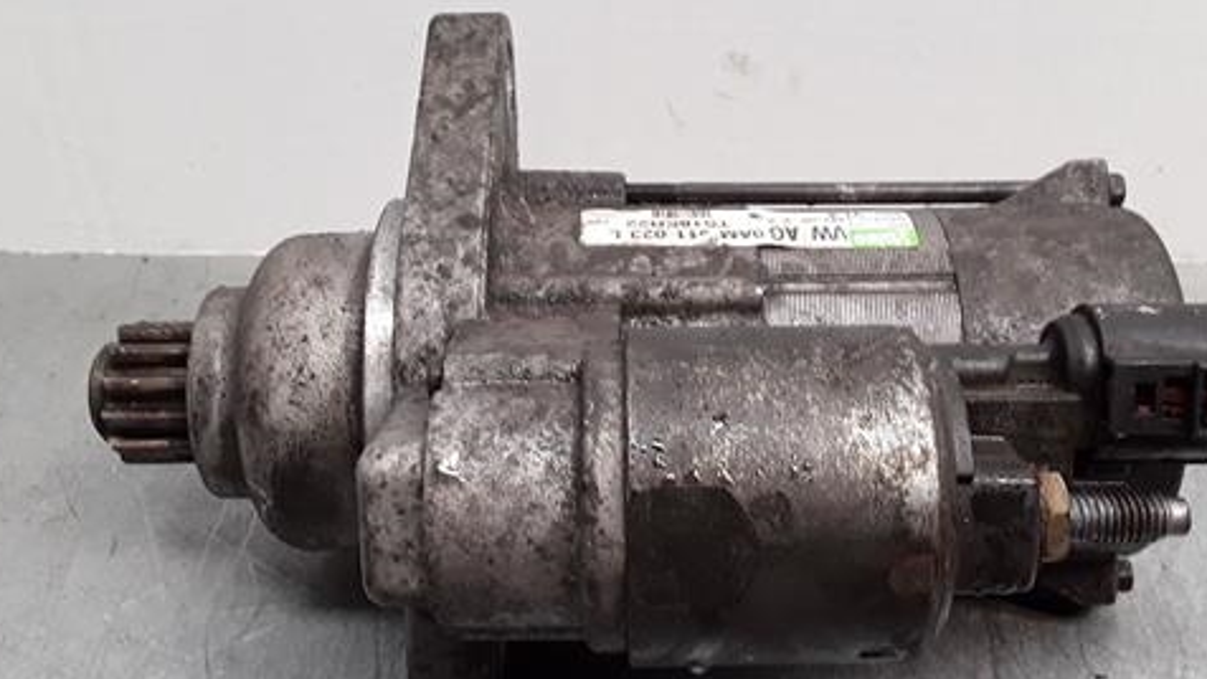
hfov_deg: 49.2
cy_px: 380
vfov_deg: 29.0
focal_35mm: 41
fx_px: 1312
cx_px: 692
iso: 50
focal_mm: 2.91
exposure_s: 1/50
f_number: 1.9
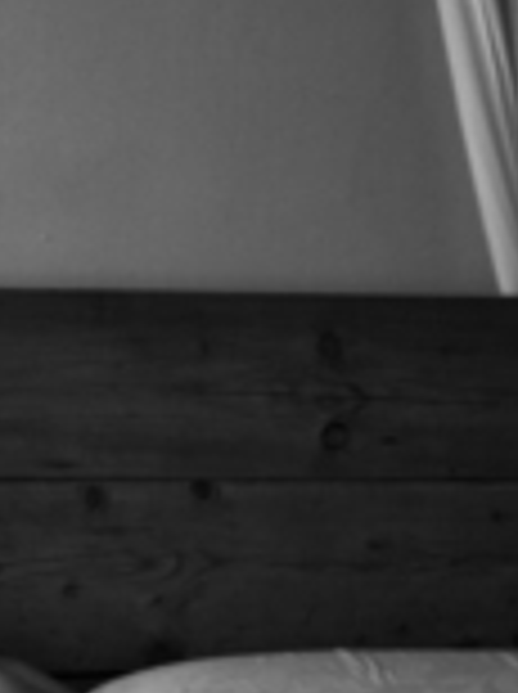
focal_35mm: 125
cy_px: 783
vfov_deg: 15.3
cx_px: -23
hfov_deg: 11.7
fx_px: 2501
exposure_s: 1/10
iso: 500
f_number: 1.8
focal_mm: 20
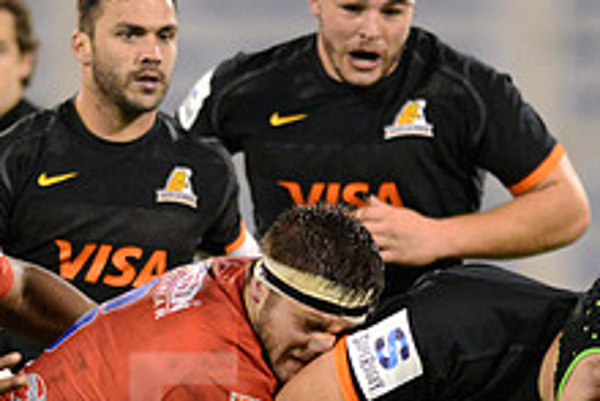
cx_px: 11
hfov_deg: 2.6
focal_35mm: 790
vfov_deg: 1.7
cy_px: 435
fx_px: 13175
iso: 4500
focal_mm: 300
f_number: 2.8
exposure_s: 1/1250
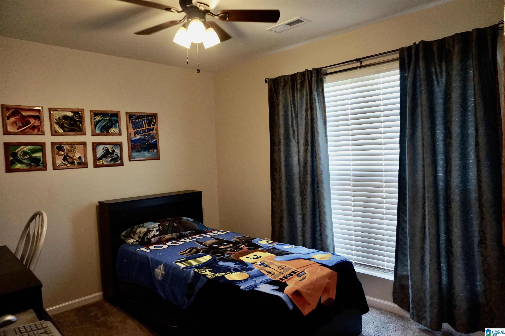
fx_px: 336
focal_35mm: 24
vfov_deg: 53.1
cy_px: 168
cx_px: 252
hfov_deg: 73.8
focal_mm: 16
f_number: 4
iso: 1600
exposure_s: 1/160
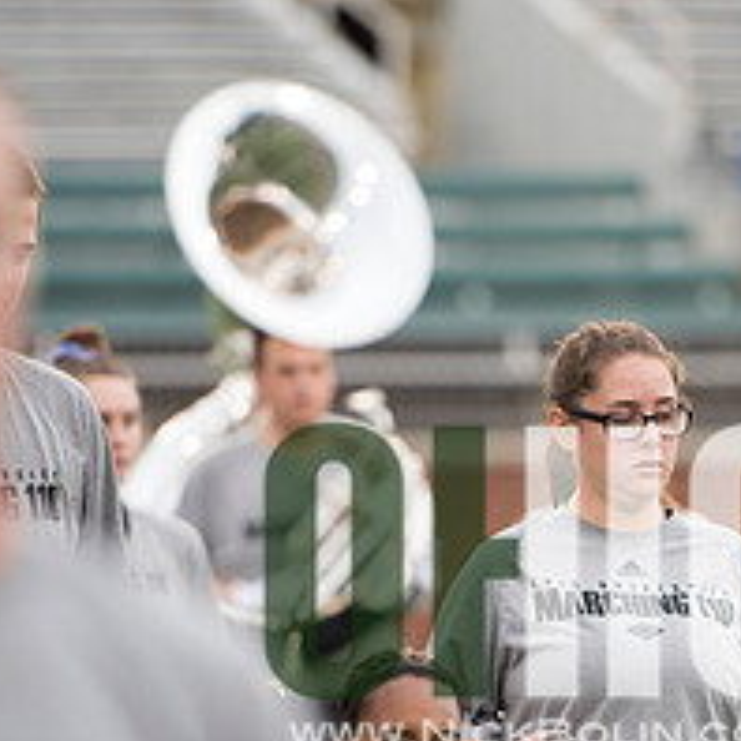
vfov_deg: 3.5
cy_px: 601
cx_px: 546
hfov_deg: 3.5
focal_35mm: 499
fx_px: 12085
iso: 1000
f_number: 2.8
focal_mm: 200
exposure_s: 1/1250
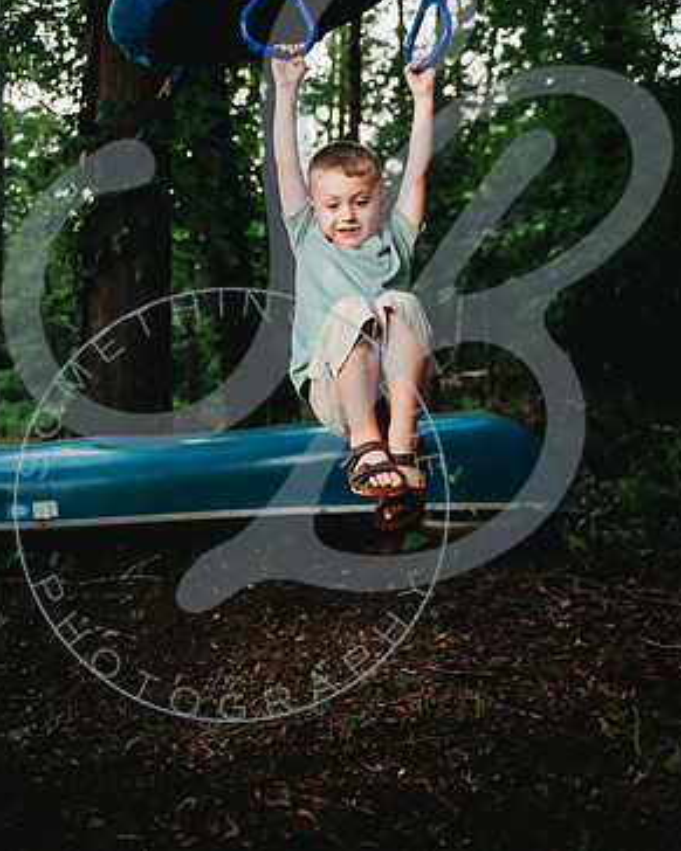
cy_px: 327
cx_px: 337
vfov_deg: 49.9
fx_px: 907
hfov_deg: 41.1
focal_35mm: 36
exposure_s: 1/200
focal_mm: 31
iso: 200
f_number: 2.8
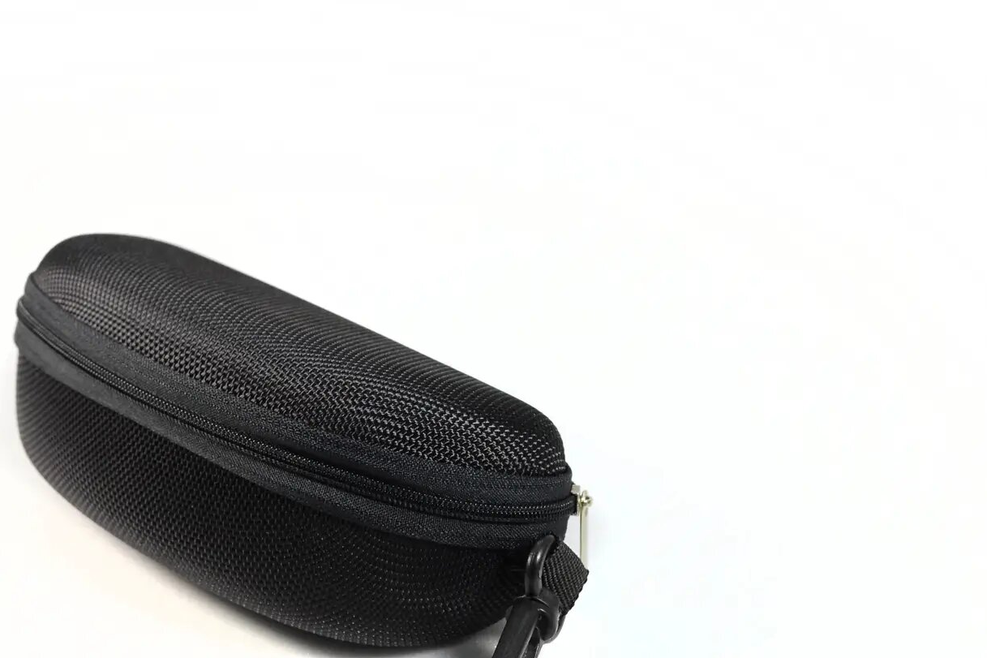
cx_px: 326
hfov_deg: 28.3
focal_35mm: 71
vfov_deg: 19.1
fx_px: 1946
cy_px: 458
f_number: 9
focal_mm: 32
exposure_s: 1/60
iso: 400
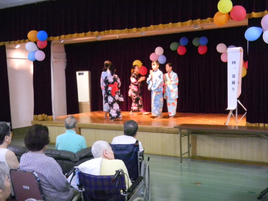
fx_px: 356
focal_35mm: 46
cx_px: 134
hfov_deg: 41.2
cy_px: 100
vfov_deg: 31.5
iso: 800
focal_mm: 8.3
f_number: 4.1
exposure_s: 1/19.5
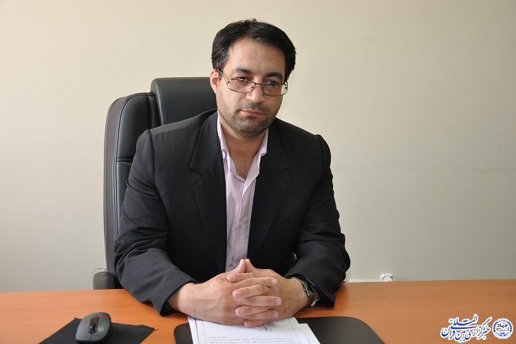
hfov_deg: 37.9
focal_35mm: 52
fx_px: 752
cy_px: 172
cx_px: 258
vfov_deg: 25.8
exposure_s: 1/60
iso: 800
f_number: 4.5
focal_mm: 35
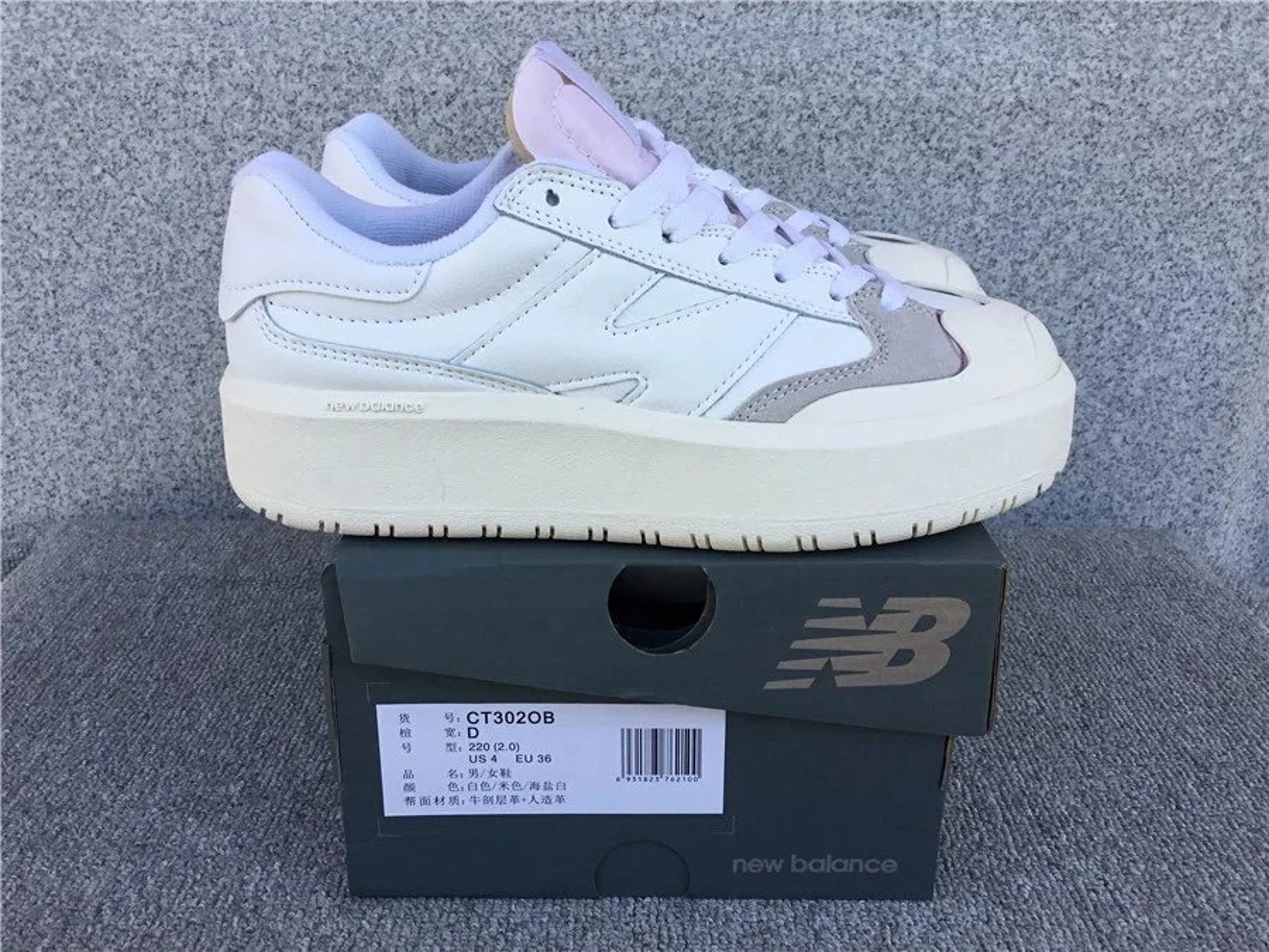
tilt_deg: -20.0
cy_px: 476
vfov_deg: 45.4
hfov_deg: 58.4
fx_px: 1136
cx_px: 634
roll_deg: -0.5
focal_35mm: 31
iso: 25
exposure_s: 1/306
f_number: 2.4
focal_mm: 3.3
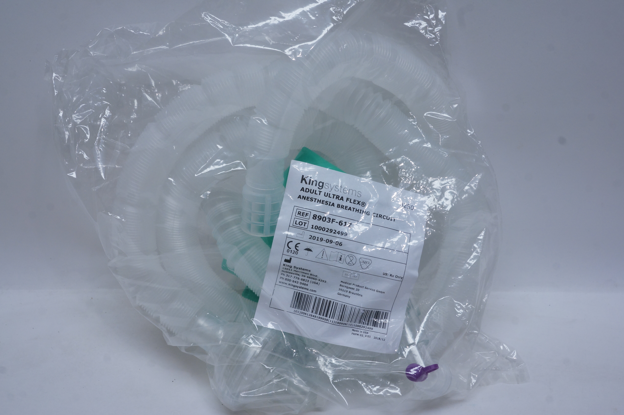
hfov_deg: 46.4
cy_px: 208
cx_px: 312
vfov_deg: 31.8
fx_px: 727
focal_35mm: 42
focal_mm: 28
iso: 400
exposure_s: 1/20
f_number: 13
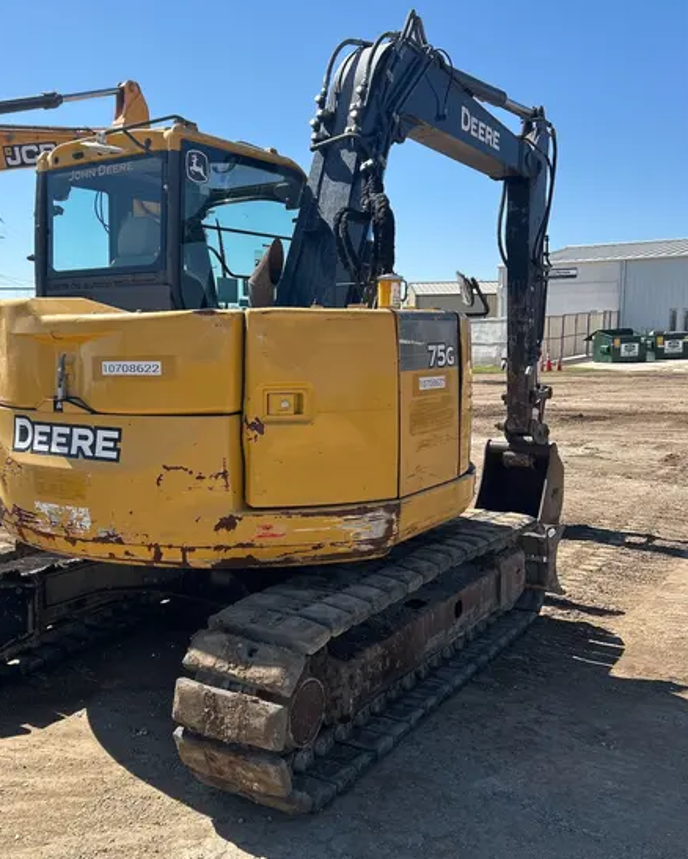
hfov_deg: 43.1
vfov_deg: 52.8
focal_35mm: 34
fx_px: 865
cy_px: 456
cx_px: 259
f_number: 1.5
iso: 50
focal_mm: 5.7
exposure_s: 1/3831
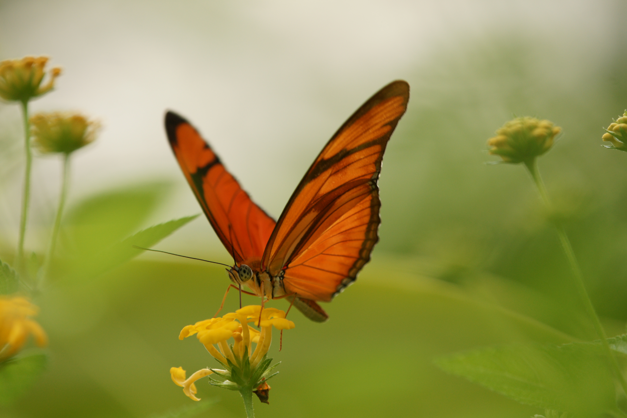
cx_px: 314
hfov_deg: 7.6
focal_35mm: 270
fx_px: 4702
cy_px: 209
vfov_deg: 5.1
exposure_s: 1/320
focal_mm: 180
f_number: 4
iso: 200
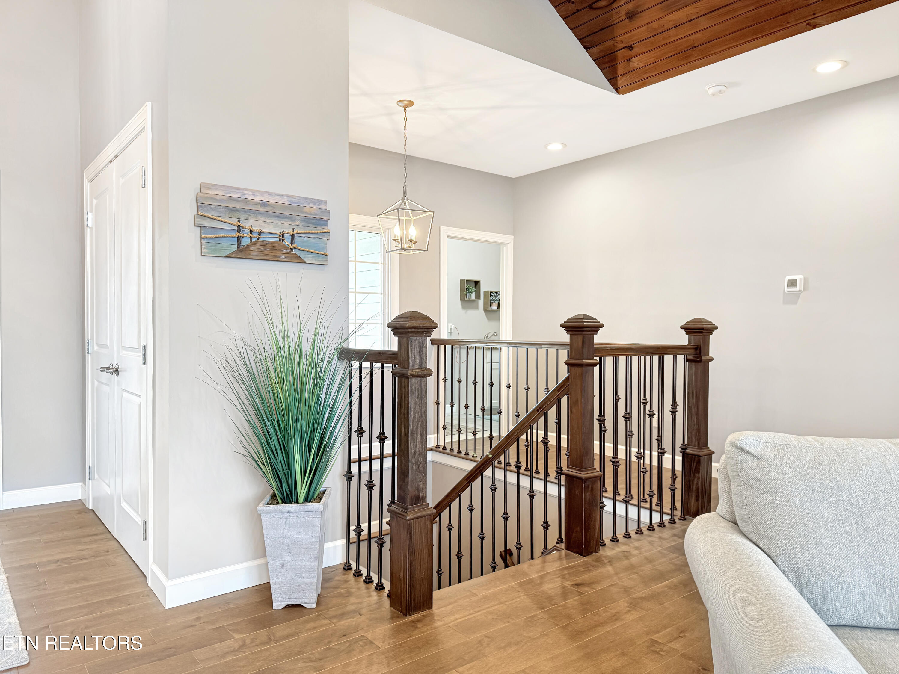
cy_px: 337
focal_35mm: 24
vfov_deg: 56.8
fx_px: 623
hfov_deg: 71.6
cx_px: 450
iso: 160
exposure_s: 1/60
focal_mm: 6.76
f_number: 1.78
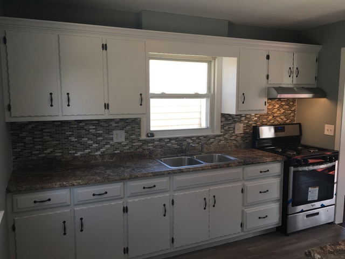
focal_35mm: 29
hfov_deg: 61.7
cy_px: 130
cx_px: 172
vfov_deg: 48.2
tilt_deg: -6.3
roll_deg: +0.4
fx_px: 289
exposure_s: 1/120
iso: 40
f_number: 2.2
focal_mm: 4.15
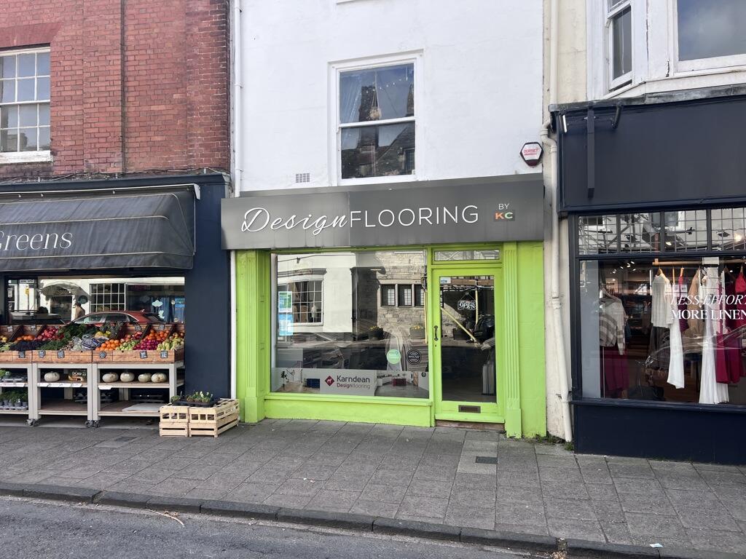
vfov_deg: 53.1
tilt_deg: -0.9
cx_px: 373
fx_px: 560
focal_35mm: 26
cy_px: 280
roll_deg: -0.5
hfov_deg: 67.3
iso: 50
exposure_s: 1/982
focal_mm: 5.7
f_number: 1.5
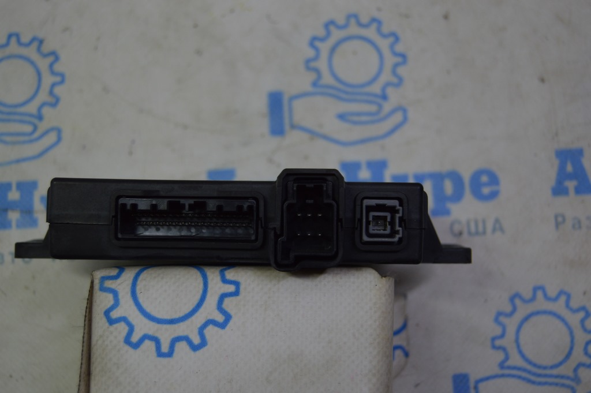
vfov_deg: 26.4
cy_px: 196
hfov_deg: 38.9
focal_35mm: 51
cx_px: 296
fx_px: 837
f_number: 5
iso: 400
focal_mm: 34
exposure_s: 1/100
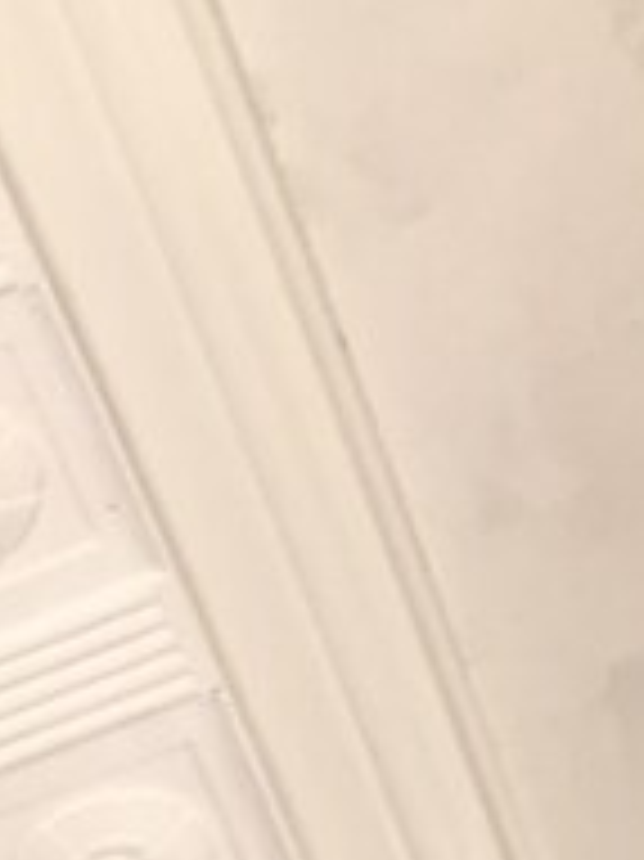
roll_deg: -2.9
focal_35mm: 146
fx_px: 3626
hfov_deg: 9.3
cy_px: 2157
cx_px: -775
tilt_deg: +25.1
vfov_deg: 11.1
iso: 25
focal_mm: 4.15
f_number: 2.2
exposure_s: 1/60
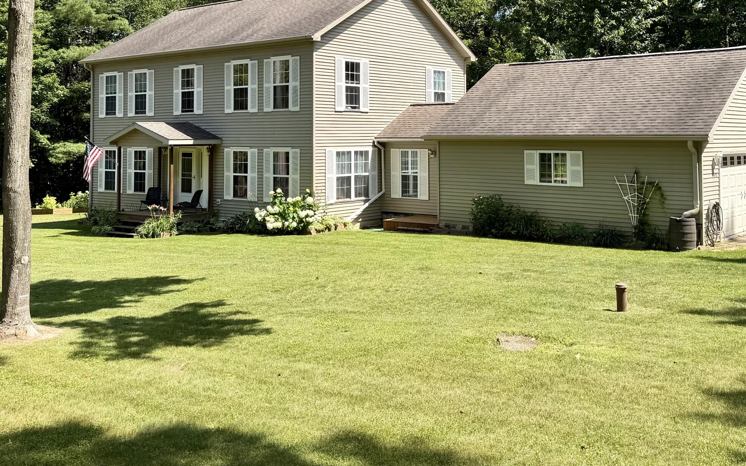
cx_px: 391
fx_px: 793
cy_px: 100
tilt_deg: +2.4
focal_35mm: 39
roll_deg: +0.0
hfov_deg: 50.4
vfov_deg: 32.0
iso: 80
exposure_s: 1/2232
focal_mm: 6.76
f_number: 1.78
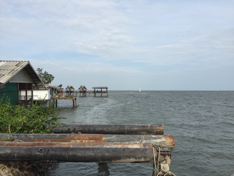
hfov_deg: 61.7
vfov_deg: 48.2
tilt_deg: +1.2
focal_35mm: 29
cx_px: 117
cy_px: 88
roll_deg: -0.3
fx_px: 196
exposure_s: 1/1980
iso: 32
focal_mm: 4.15
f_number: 2.2
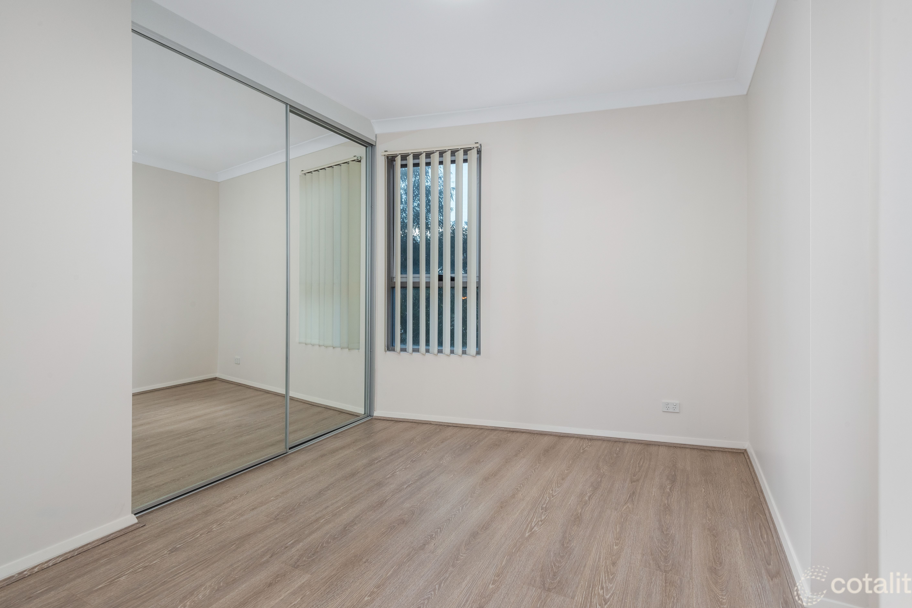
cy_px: 302
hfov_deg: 93.2
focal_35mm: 17
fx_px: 431
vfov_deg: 70.4
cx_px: 474
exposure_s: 1/8
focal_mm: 16
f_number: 11
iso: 400
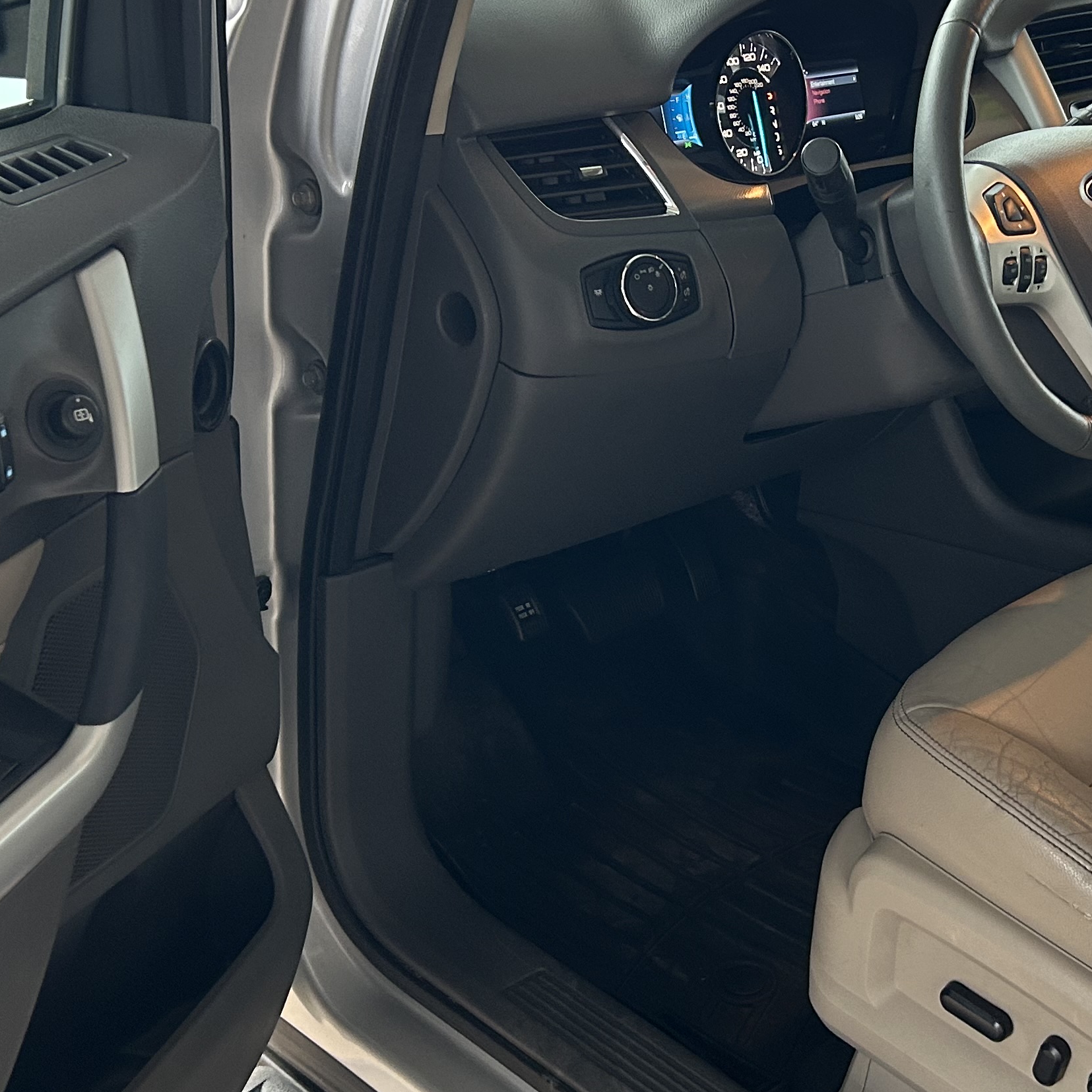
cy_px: 522
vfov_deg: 30.6
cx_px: 769
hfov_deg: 30.2
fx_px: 1999
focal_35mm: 56
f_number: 1.5
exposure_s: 1/60
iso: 160
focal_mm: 5.7
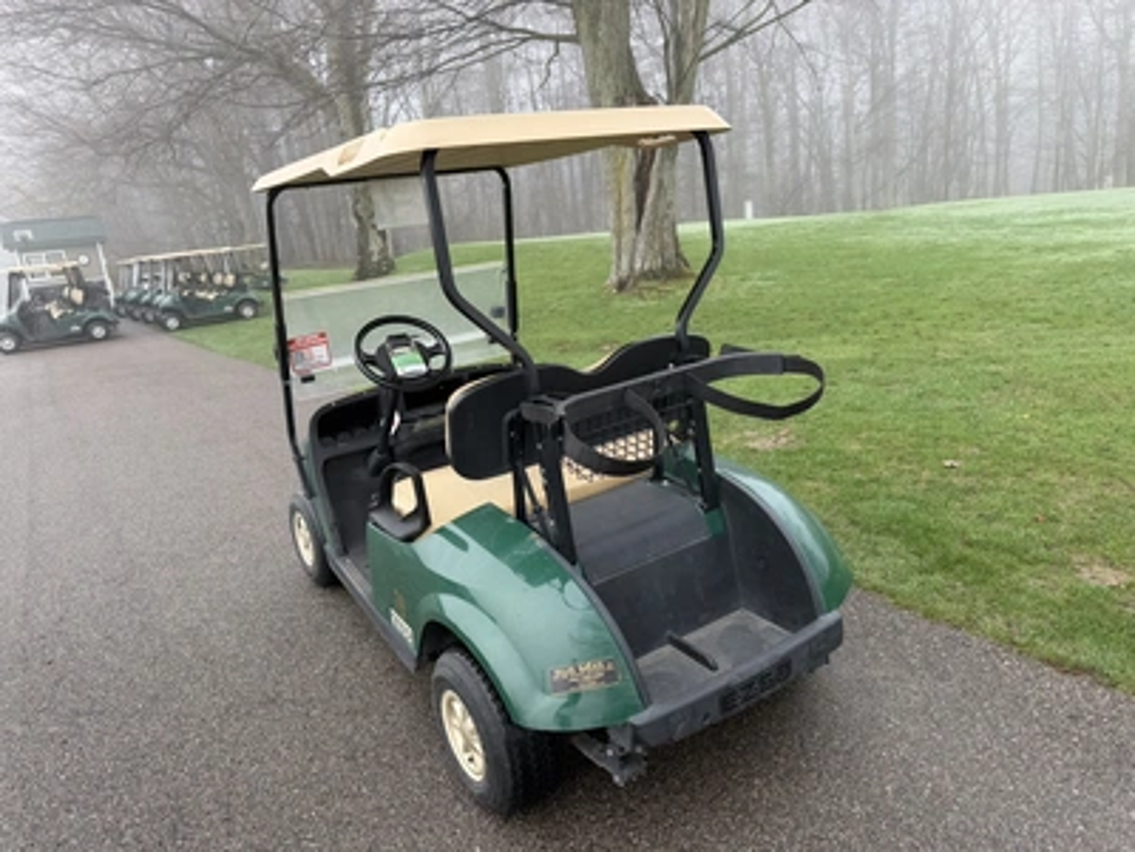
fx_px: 787
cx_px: 568
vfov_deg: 56.8
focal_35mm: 24
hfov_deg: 71.6
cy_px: 426
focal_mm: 6.76
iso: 80
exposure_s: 1/510
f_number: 1.78
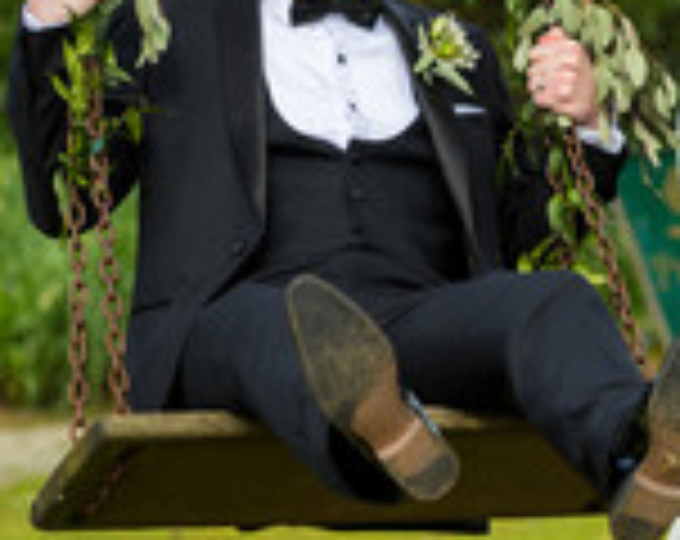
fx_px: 6183
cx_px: 444
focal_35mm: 308
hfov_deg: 6.3
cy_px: 317
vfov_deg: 5.0
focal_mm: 95
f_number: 2.8
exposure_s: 1/800
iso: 160
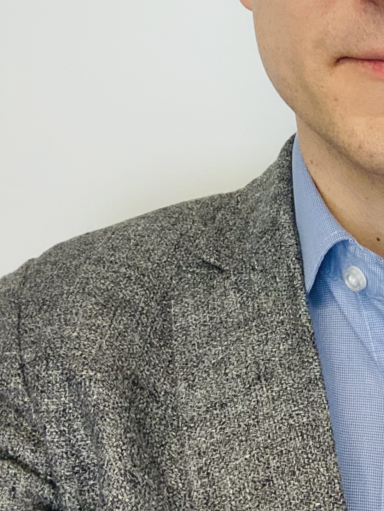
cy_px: 20
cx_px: 378
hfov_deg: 22.1
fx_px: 947
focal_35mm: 64
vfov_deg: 28.7
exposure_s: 1/54
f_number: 2.2
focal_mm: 2.71
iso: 400
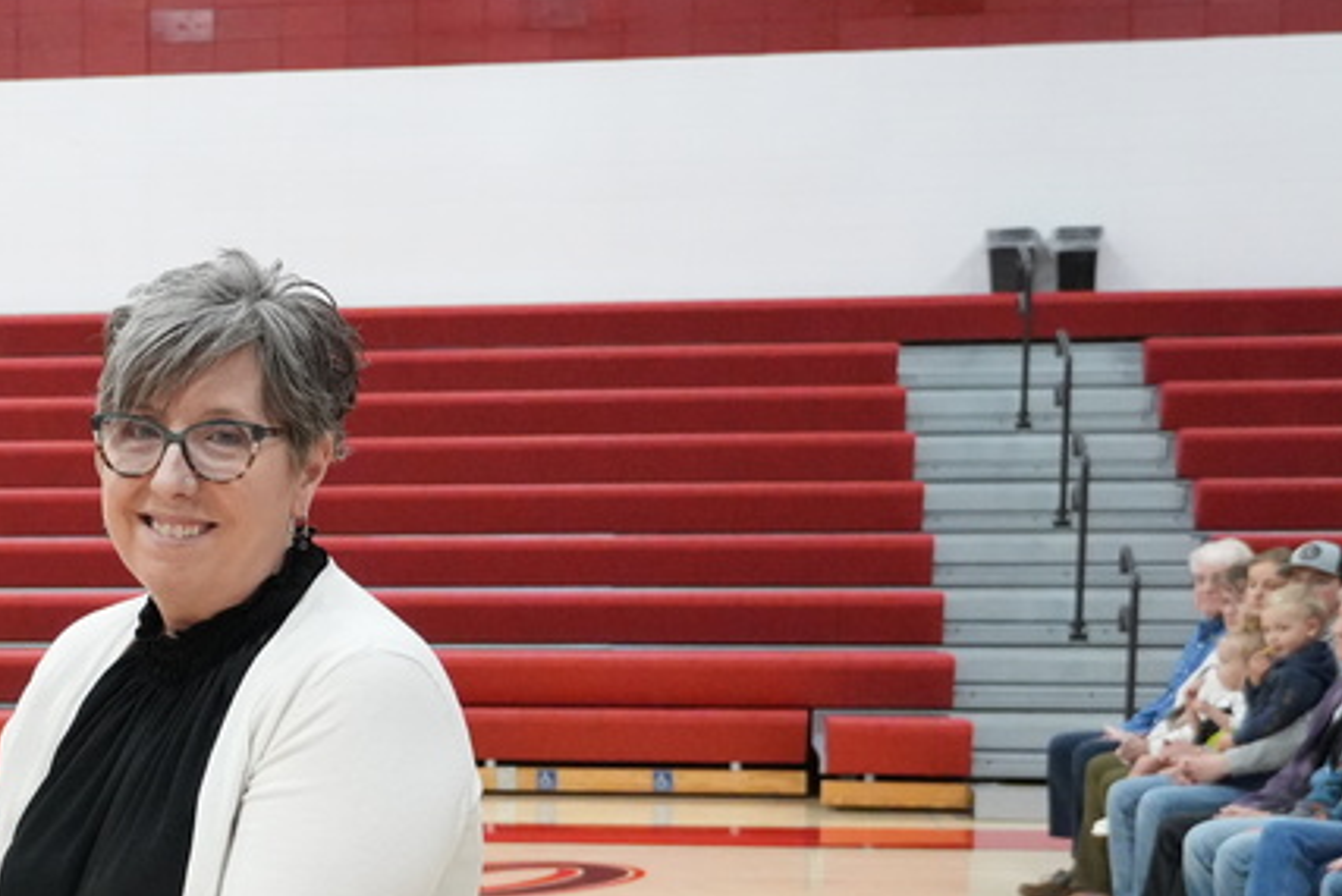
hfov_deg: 19.9
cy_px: 803
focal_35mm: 97
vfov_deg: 14.0
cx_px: -176
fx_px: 3624
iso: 4000
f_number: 4
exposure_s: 1/250
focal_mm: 27
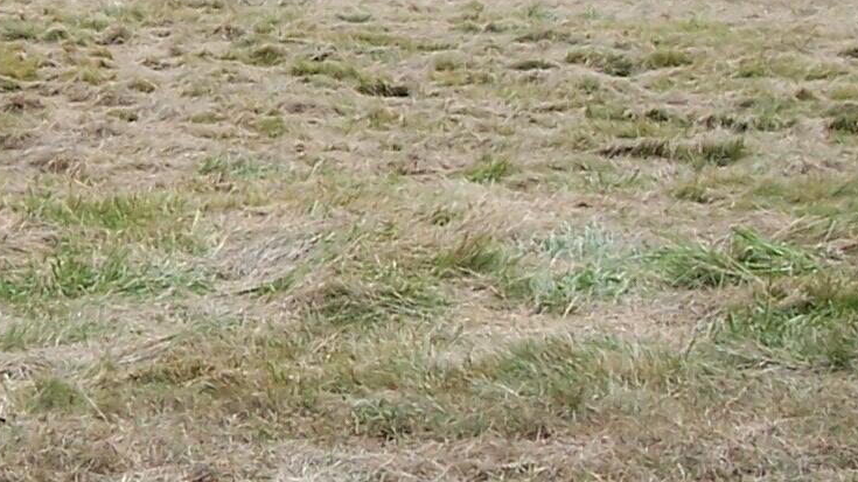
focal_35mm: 129
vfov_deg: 9.4
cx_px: 25
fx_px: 2934
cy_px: 183
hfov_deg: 16.3
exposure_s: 1/250
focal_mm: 5.6
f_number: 5.6
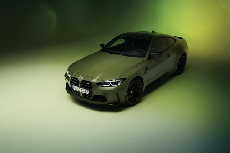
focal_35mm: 35
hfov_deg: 54.4
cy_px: 76
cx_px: 115
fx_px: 224
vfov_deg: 37.9
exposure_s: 1
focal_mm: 35
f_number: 5.6
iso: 50
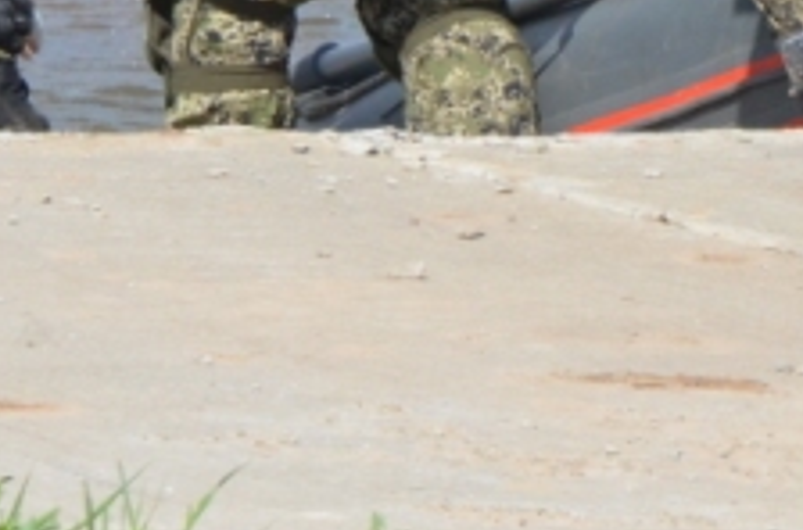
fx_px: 16043
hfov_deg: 2.9
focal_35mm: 721
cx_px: 308
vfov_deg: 1.9
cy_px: -509
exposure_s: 1/800
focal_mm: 105
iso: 1000
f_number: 14
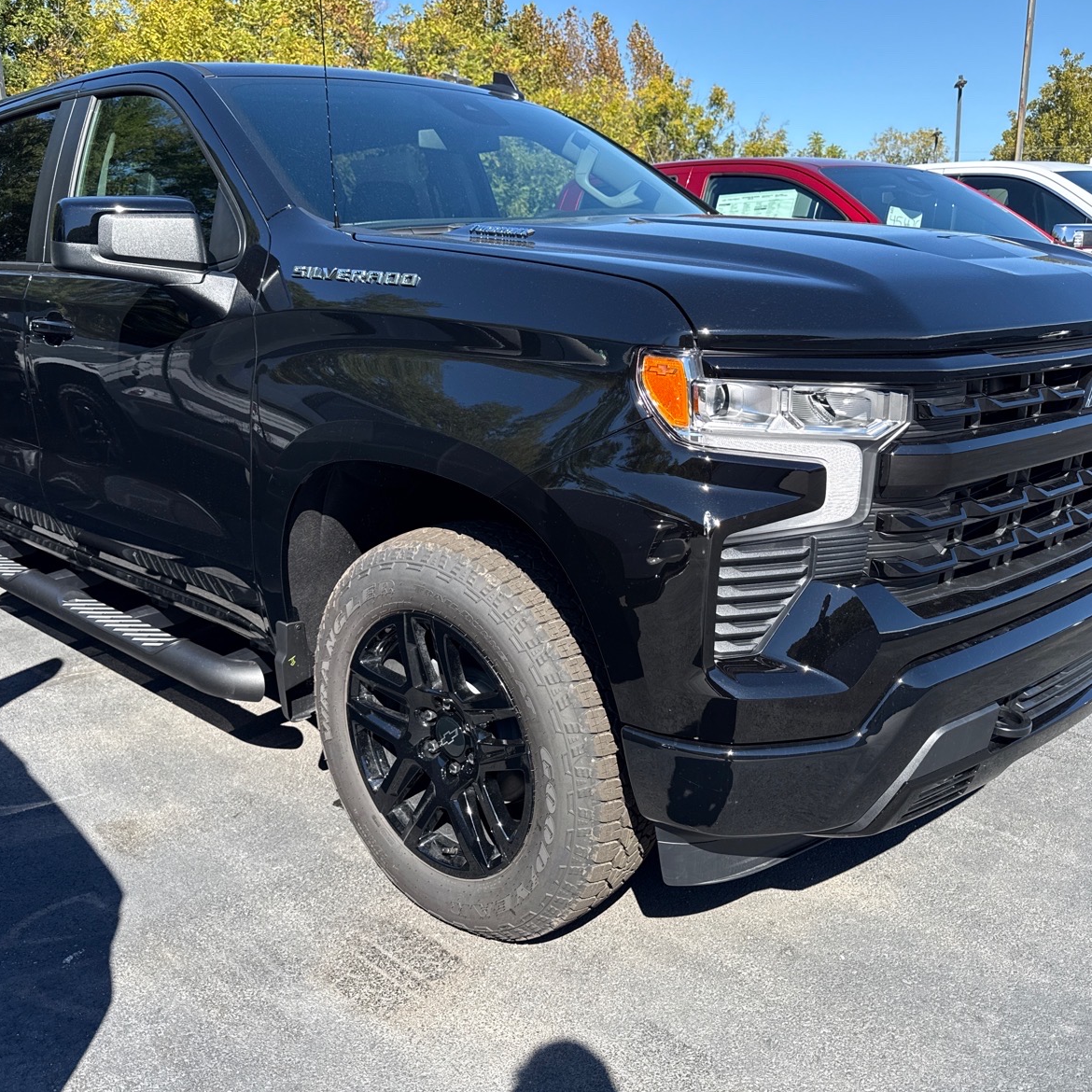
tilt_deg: -14.5
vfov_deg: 55.6
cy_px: 535
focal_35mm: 29
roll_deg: +0.7
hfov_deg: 55.6
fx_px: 1035
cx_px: 534
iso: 100
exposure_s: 1/1727
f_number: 1.78
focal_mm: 6.76
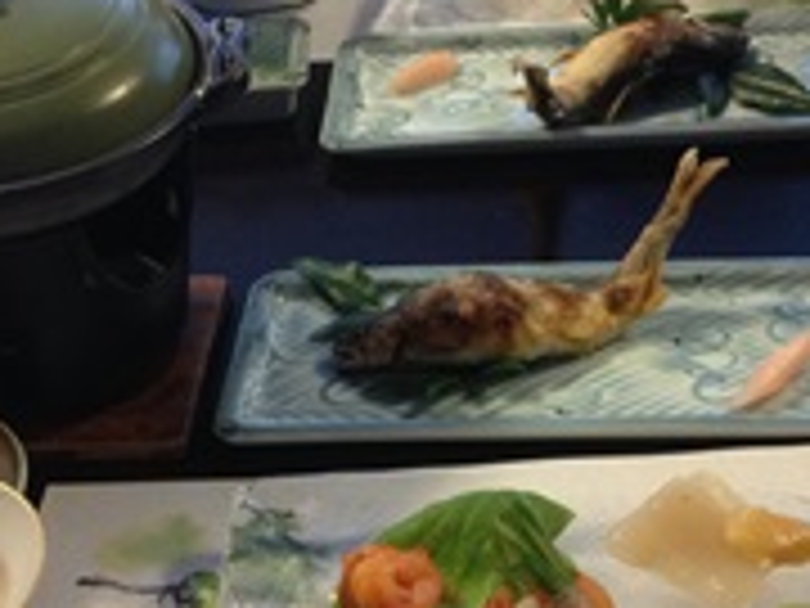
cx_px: 459
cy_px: 365
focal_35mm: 87
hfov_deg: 22.5
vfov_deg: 17.0
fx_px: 2036
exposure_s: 1/20
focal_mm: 4.28
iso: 200
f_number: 2.4
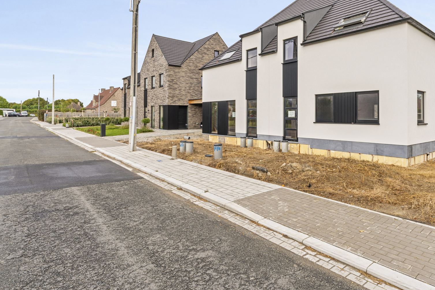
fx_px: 278
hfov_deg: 74.9
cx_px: 270
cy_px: 112
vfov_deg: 54.6
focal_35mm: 23
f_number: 13
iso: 100
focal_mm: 16
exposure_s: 1/40
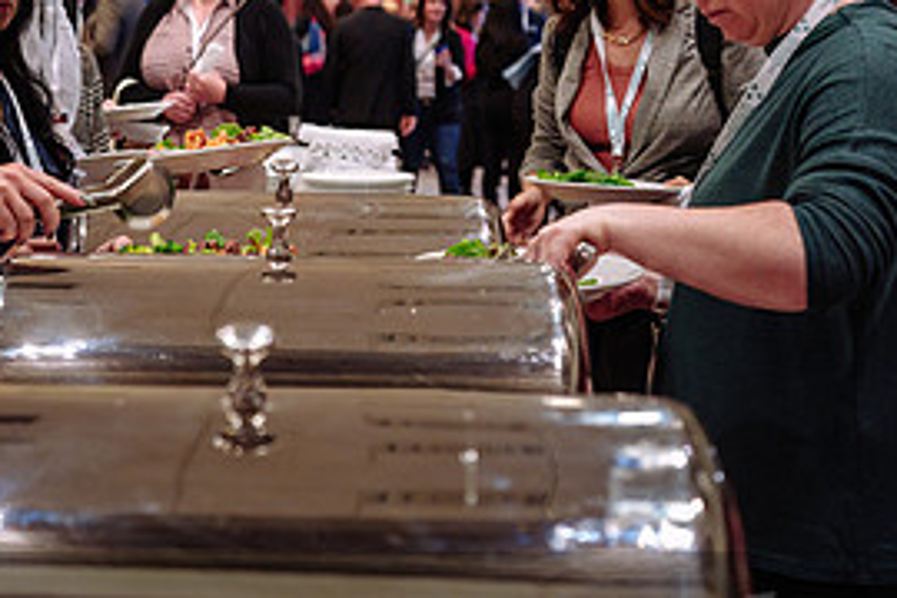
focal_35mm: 79
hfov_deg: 25.3
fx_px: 1968
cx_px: 203
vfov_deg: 17.2
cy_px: 175
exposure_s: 1/80
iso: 1600
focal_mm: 35
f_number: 2.8
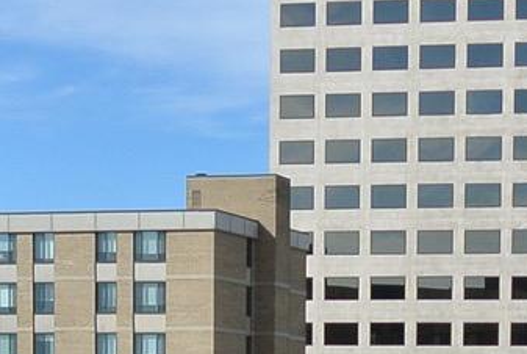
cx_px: 374
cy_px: 843
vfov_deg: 7.8
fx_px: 2405
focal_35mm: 164
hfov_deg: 12.5
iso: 100
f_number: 4.5
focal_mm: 10
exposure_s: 1/800
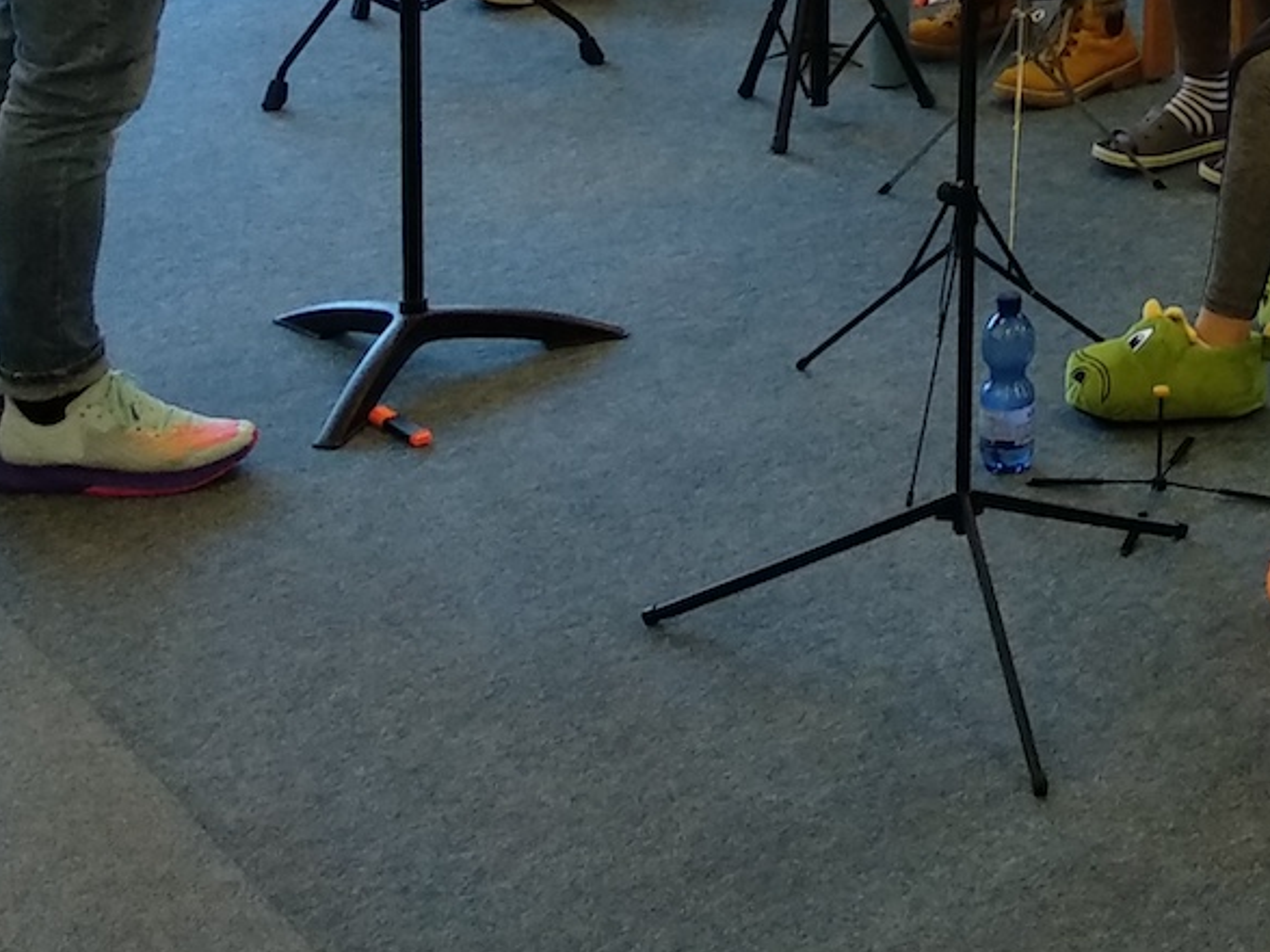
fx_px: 3118
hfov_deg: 20.8
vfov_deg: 16.0
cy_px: -457
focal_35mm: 85
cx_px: 1681
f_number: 2.2
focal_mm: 3.81
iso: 400
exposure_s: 1/33
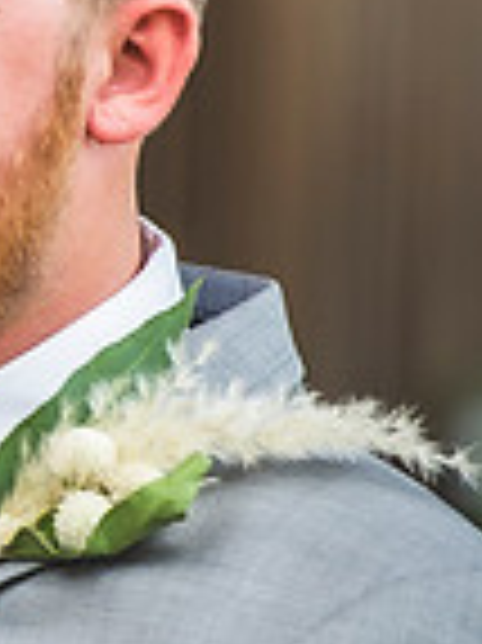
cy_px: 191
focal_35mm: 682
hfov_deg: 2.2
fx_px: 12681
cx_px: -815
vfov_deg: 2.9
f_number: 2.8
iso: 200
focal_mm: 175
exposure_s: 1/400
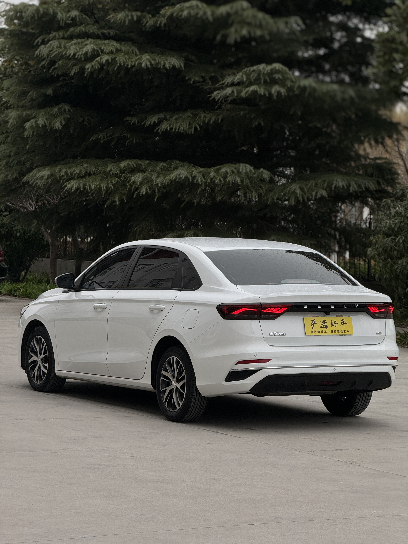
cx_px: 204
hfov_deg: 12.3
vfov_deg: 16.4
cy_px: 272
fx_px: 1886
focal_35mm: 120
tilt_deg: -1.8
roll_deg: -0.4
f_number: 2.8
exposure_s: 1/621
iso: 50
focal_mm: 15.66
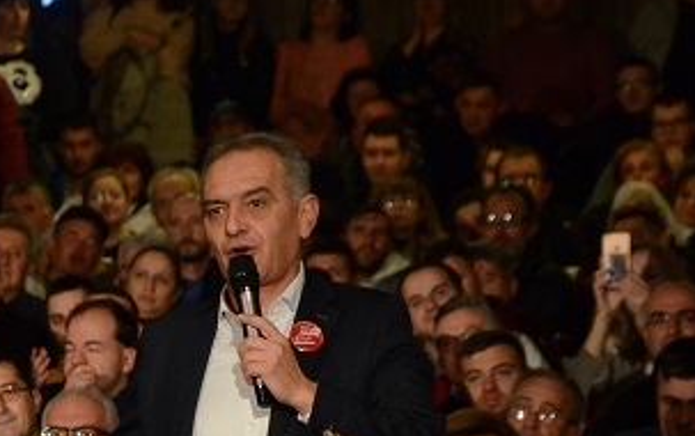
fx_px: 6010
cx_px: 183
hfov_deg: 6.6
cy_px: 363
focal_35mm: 317
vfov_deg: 4.2
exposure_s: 1/160
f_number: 5.6
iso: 3200
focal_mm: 105
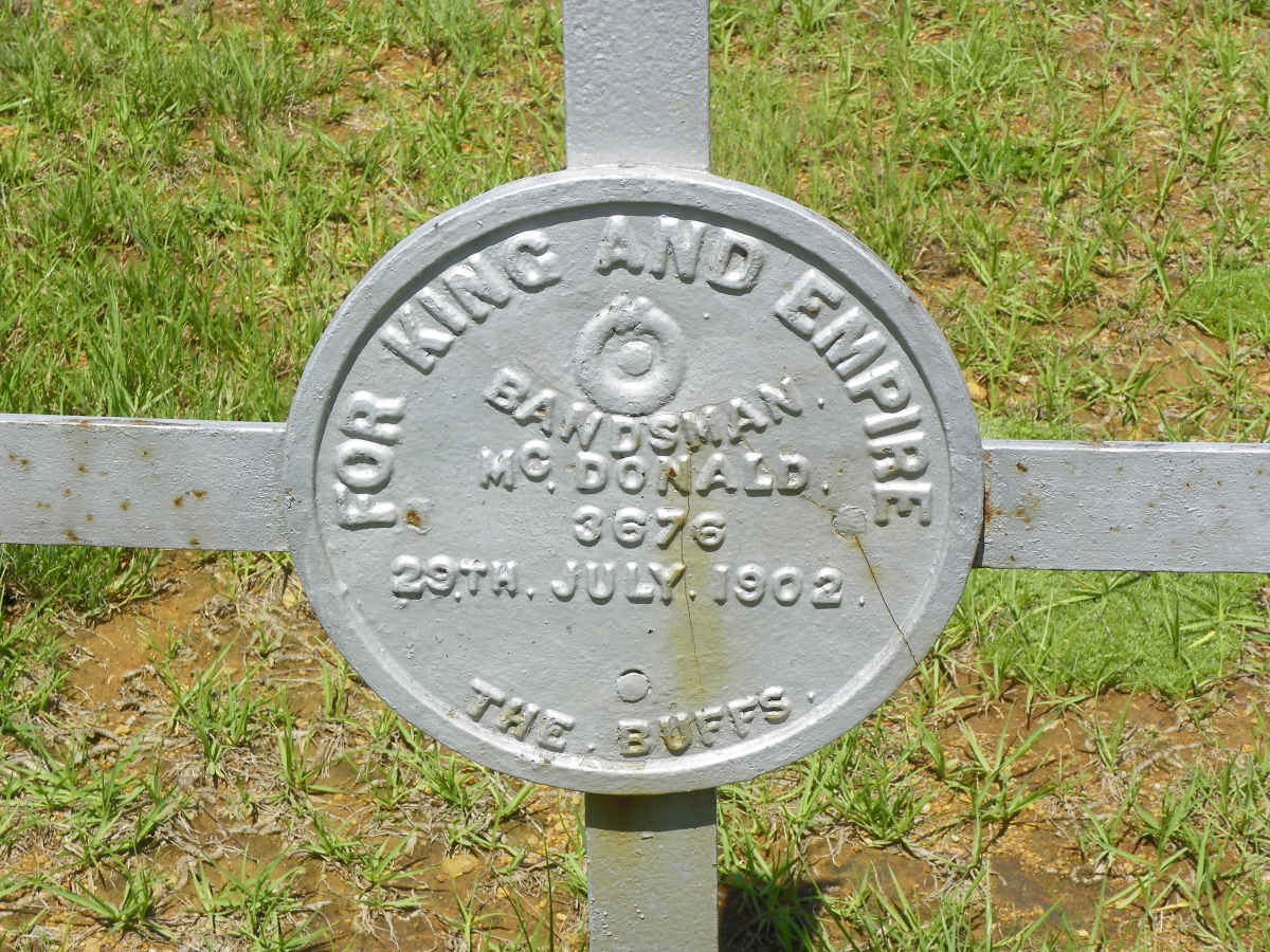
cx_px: 635
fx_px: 3669
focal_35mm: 100
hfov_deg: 19.6
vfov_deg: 14.8
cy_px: 476
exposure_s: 1/250
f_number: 5.6
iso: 64
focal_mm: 17.8
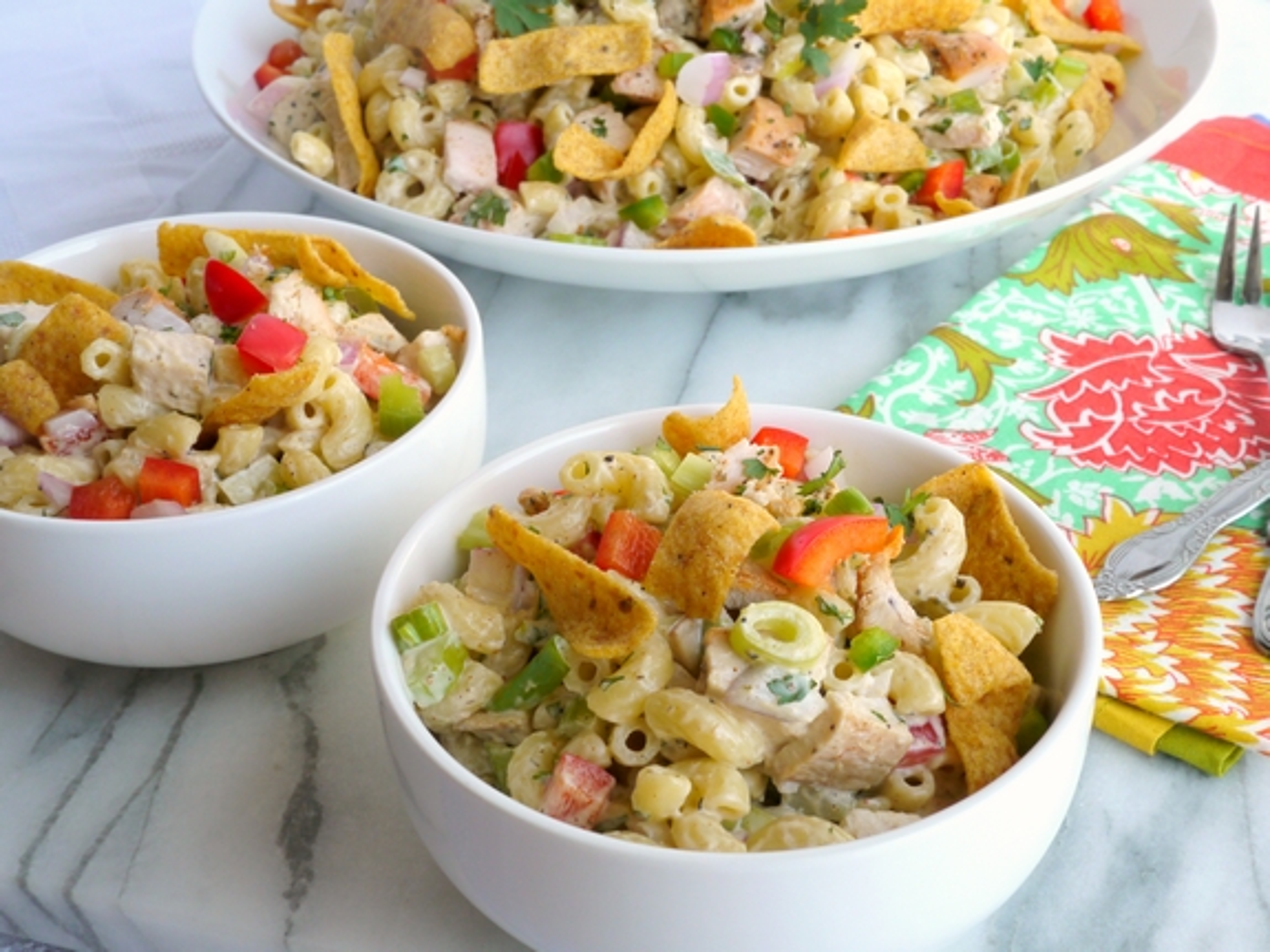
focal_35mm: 50
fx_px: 1834
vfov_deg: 29.1
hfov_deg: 38.2
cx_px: 635
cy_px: 476
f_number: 13
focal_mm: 25
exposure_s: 1/30
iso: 320
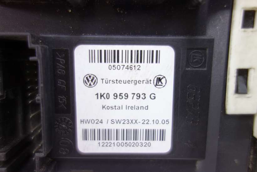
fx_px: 200
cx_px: 128
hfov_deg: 65.5
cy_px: 86
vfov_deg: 46.4
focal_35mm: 28
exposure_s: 1/60
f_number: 1.8
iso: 125
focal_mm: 10.4
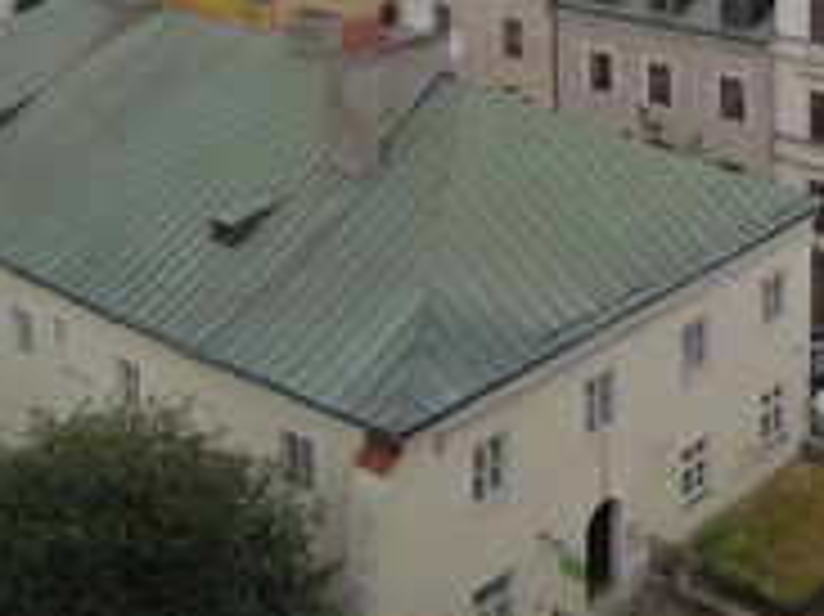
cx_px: 774
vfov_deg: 21.3
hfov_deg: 29.2
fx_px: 1499
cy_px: -162
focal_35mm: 63
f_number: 2.8
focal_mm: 4.3
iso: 160
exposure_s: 1/1250
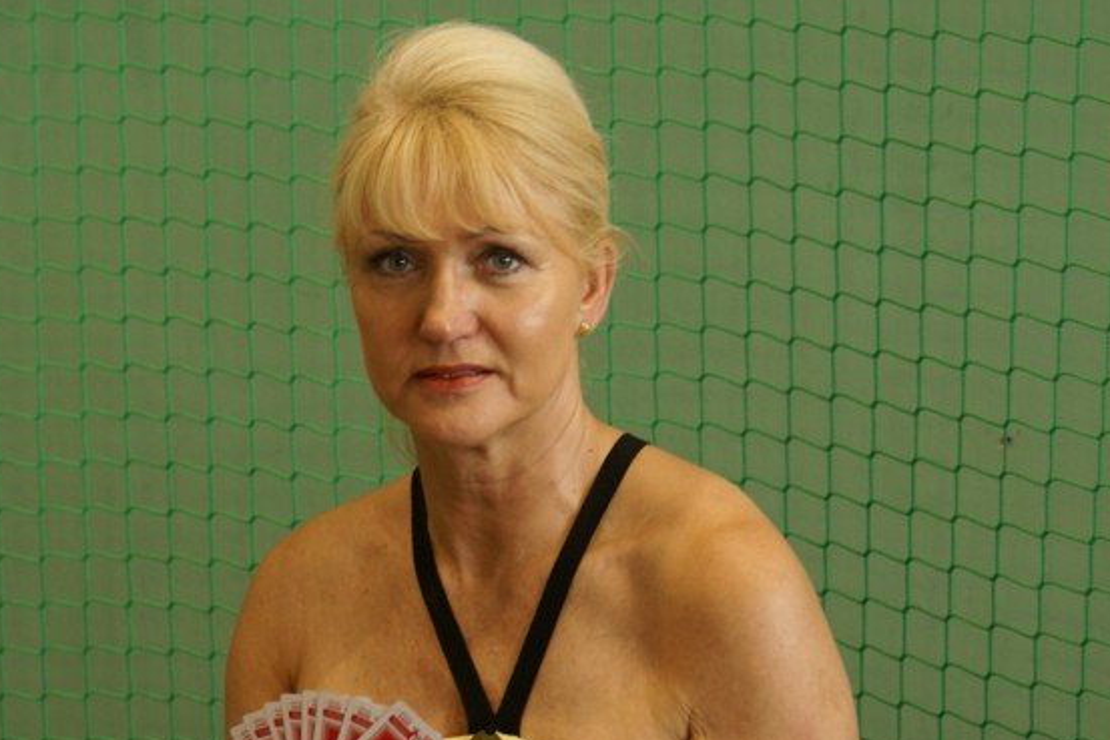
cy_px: 435
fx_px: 2930
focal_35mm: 95
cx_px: 480
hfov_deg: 21.4
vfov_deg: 14.4
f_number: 5.6
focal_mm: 50
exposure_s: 1/20
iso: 400
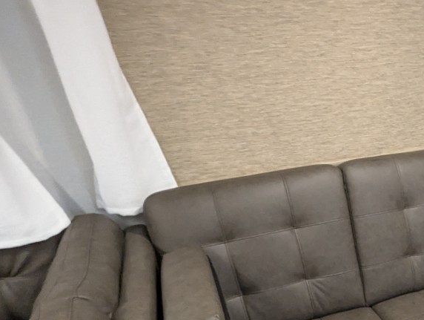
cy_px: 283
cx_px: 433
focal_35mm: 39
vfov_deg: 35.0
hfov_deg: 41.1
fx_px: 479
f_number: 2.2
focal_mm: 2.35
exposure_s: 1/31.8
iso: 725
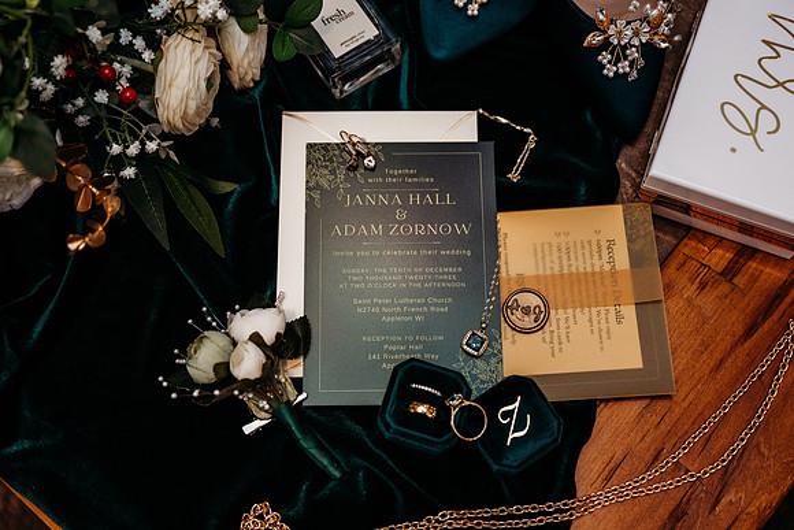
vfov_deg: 30.9
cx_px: 397
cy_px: 276
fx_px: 960
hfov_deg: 44.9
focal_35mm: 44
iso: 800
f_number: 3.2
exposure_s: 1/200
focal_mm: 40
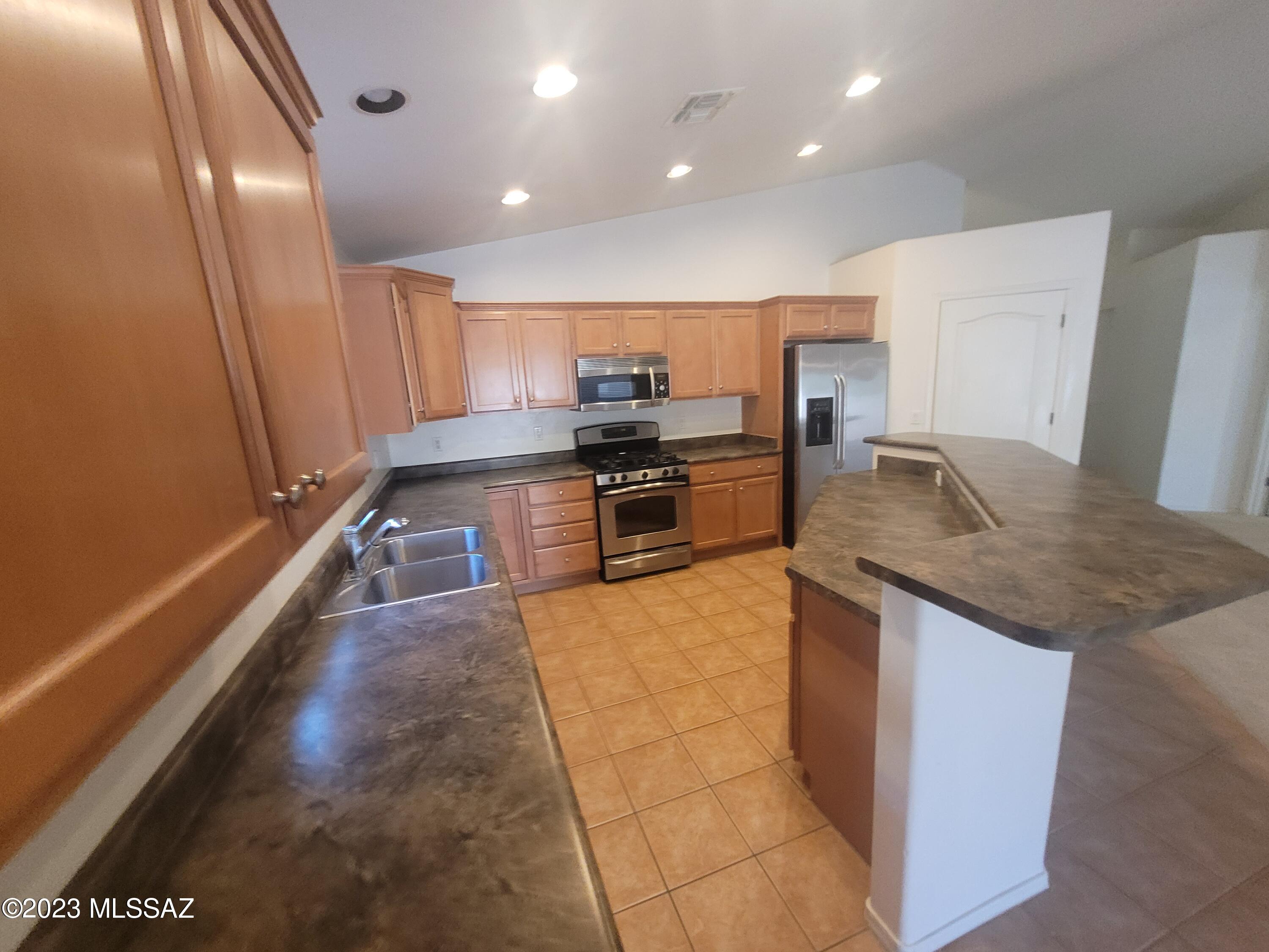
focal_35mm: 13
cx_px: 634
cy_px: 476
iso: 400
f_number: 2.2
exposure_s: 1/60
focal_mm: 1.74
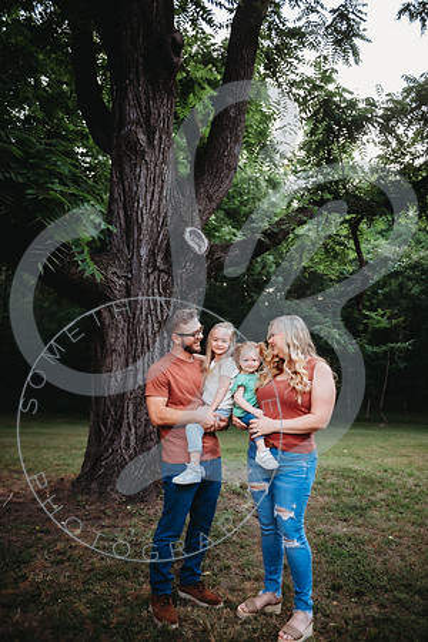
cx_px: 214
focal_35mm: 28
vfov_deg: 65.5
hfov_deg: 46.4
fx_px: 499
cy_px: 321
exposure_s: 1/200
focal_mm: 28
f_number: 2.8
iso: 250
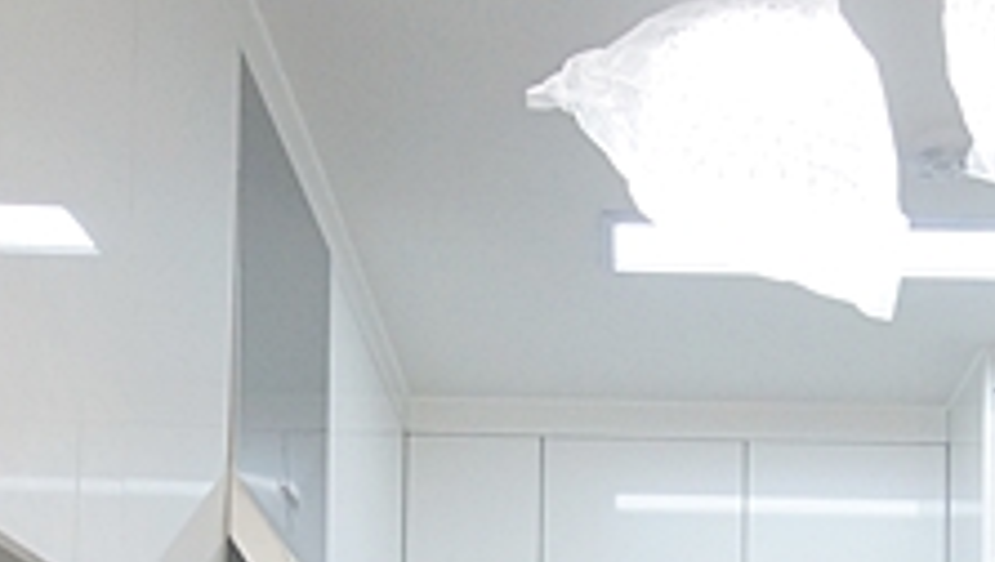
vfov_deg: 17.1
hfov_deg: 33.6
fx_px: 1634
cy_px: 905
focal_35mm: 62
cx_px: 665
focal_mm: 11
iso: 800
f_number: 3.5
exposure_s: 1/250
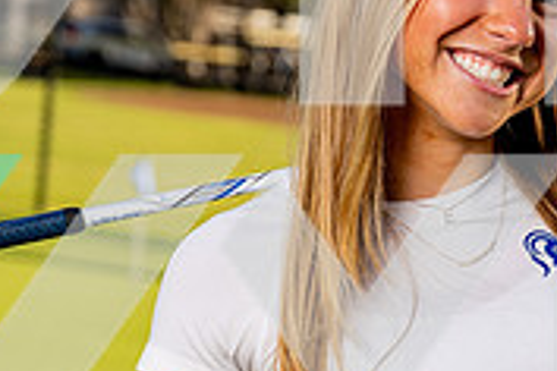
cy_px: 322
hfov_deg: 10.8
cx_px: 494
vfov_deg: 7.2
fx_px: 2939
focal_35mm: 190
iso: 100
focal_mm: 58
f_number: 4
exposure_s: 1/800
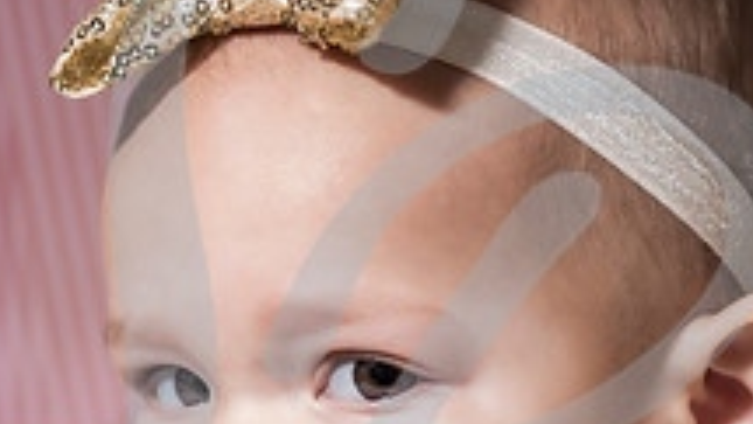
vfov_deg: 6.1
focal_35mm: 198
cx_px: 238
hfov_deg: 10.9
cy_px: 499
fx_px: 3954
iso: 100
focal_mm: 70
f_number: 2.8
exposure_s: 1/125
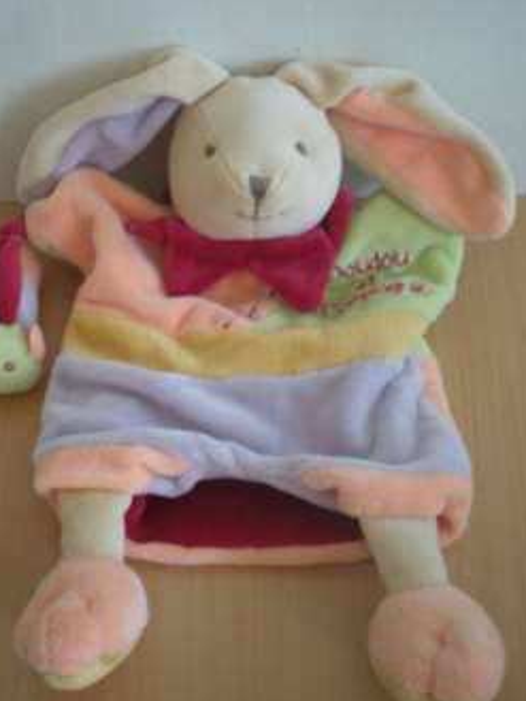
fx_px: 911
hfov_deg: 32.2
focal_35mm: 45
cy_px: 307
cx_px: 236
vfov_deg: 42.0
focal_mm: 6.3
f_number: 3.1
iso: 200
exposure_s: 1/15.2
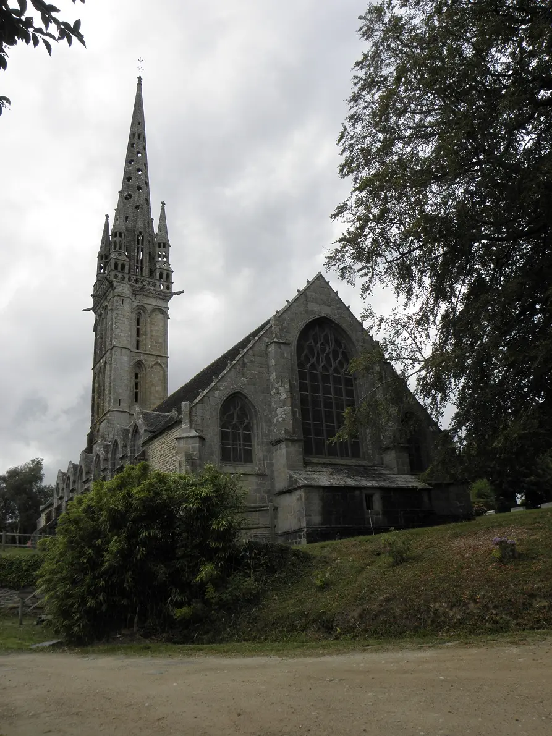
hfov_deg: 48.2
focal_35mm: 29
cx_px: 276
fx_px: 617
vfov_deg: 61.7
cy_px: 368
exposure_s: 1/100
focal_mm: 5.16
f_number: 5.6
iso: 64
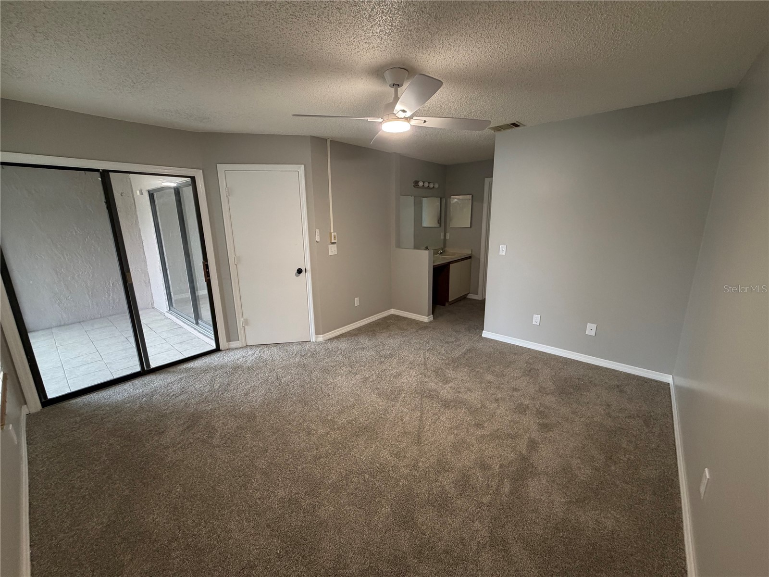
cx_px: 384
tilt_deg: -12.9
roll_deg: +1.3
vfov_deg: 85.7
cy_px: 288
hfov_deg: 102.1
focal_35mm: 14
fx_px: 311
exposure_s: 1/81
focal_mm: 2.22
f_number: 2.2
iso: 320
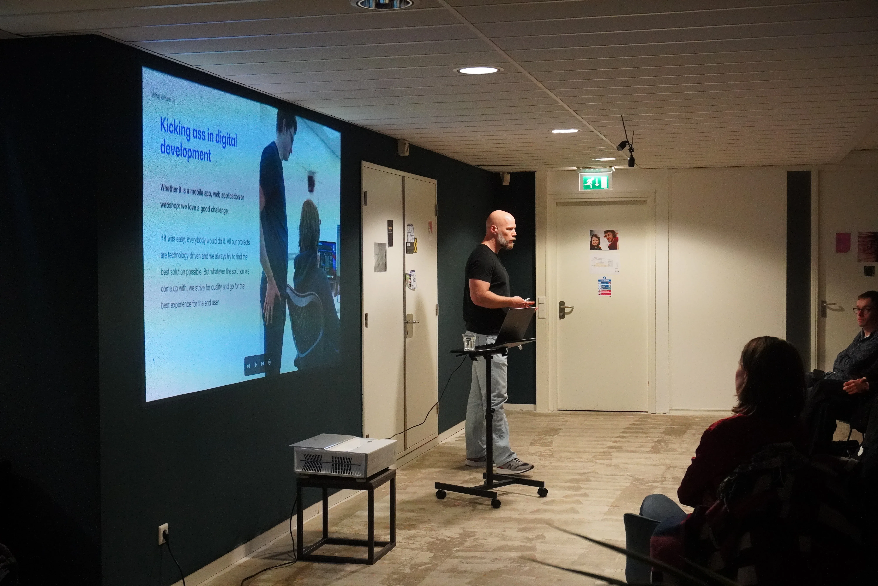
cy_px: 293
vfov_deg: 28.1
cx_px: 439
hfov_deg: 41.1
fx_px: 1171
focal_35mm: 48
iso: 5000
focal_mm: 32
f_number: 7.1
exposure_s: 1/50
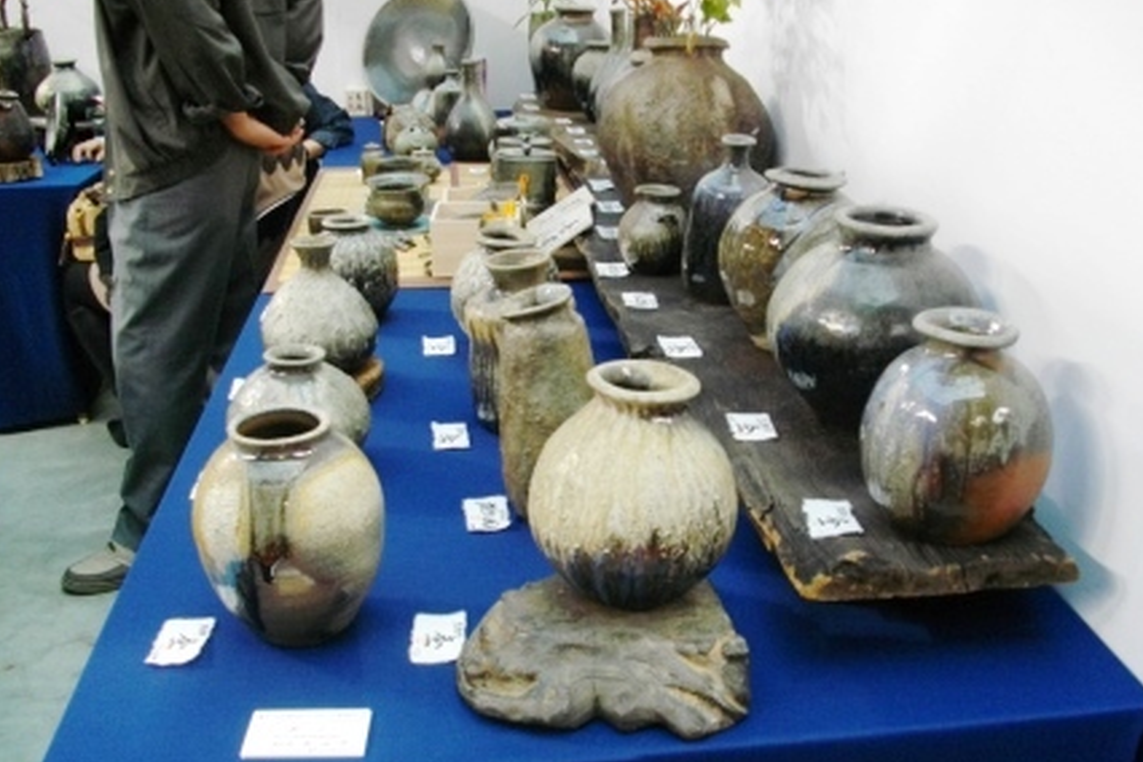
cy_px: 413
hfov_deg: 54.4
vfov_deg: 37.8
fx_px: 1111
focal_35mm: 35
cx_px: 574
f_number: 2.9
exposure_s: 1/50
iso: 215
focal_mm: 5.7
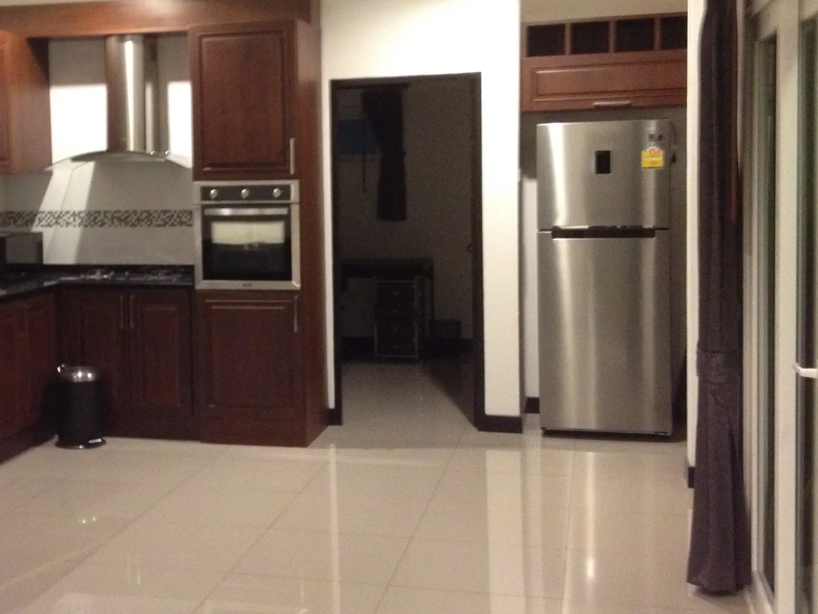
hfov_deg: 32.6
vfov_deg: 25.2
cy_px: 252
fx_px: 1370
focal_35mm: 58
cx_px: 196
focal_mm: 4.28
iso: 320
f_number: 2.4
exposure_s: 1/15
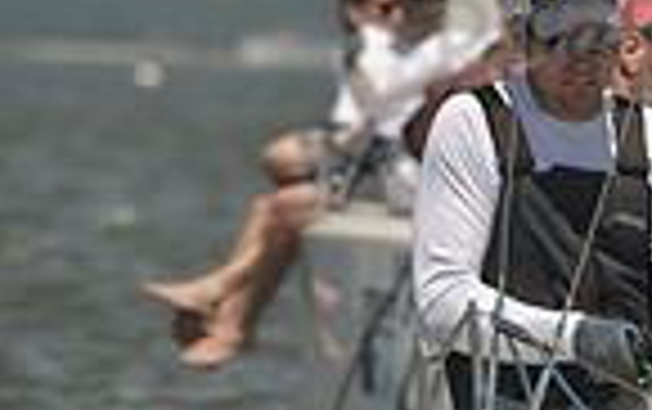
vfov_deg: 0.8
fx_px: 29033
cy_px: 561
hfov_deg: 1.3
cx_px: 1295
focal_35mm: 1632
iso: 280
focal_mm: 400
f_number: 10
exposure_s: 1/1250
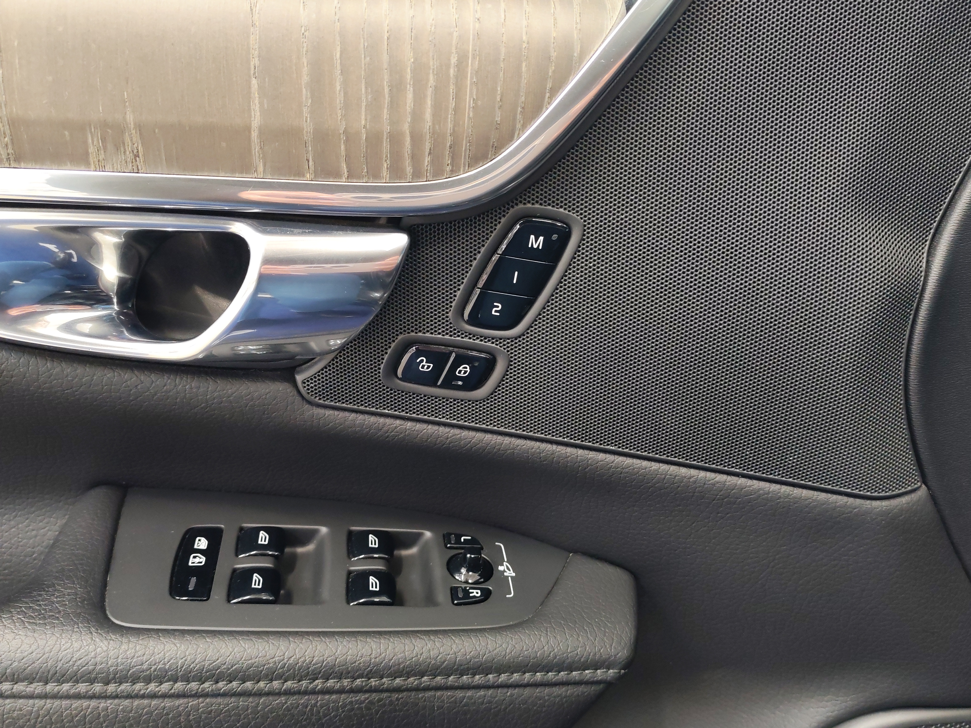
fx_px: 870
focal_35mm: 31
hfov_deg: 58.4
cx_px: 486
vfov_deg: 45.4
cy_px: 364
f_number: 1.9
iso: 1000
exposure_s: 1/50
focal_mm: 6.12
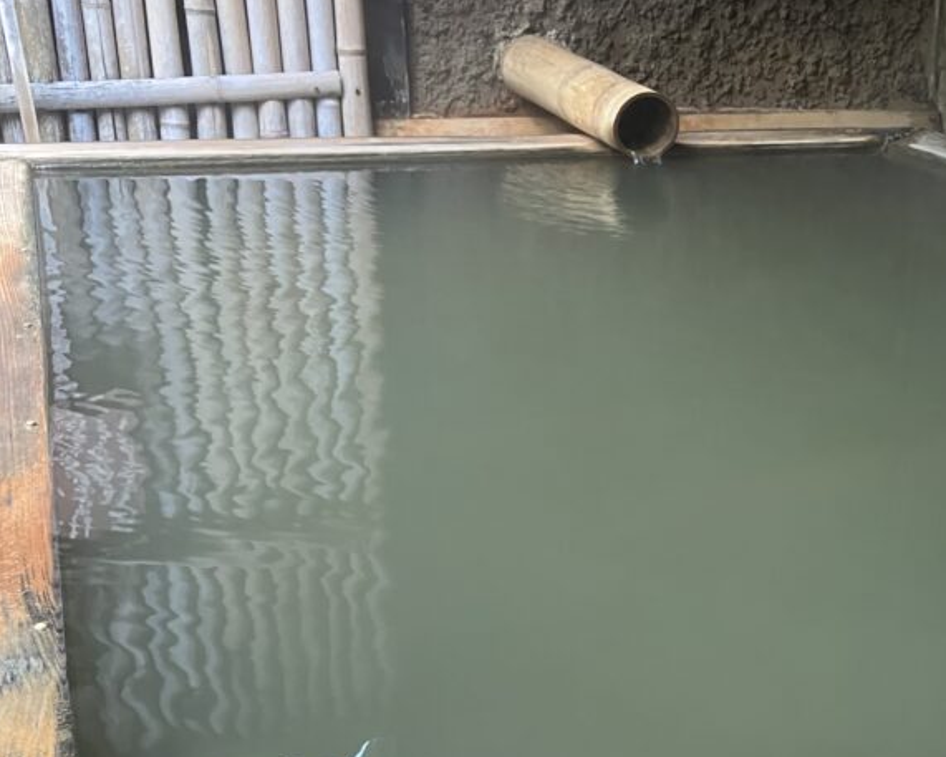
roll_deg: -2.4
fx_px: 1372
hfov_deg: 37.0
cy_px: 593
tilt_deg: -23.8
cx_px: 729
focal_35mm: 49
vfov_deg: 30.2
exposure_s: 1/60
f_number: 1.8
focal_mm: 3.99
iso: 160
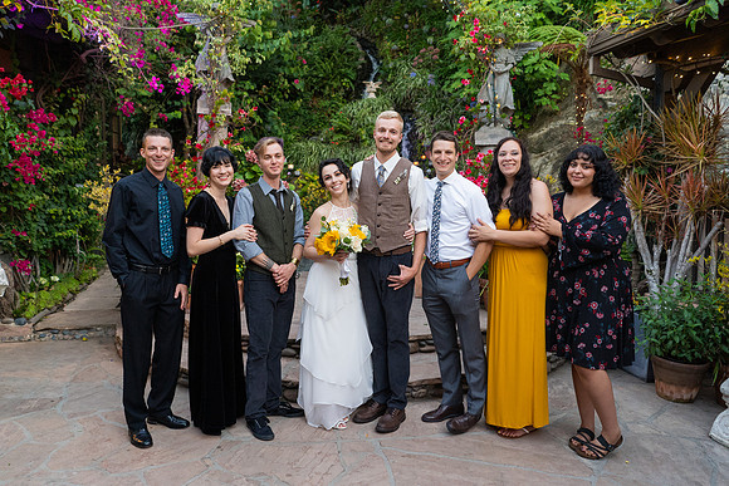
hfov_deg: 65.5
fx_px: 567
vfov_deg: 46.4
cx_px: 364
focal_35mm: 28
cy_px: 243
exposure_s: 1/250
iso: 500
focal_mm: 28
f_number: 3.2
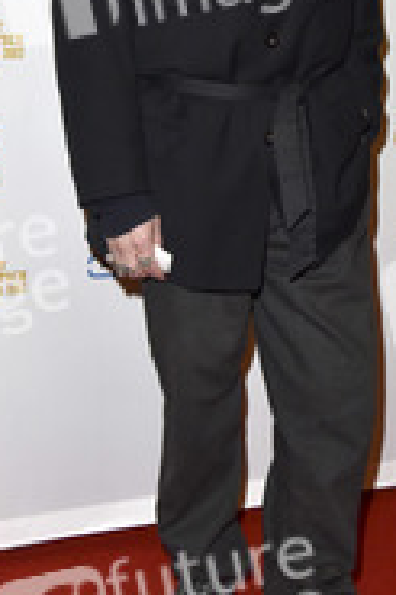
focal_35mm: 67
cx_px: 254
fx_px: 1107
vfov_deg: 29.5
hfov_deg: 20.2
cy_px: 132
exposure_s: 1/160
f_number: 5.6
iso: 1000
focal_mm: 31
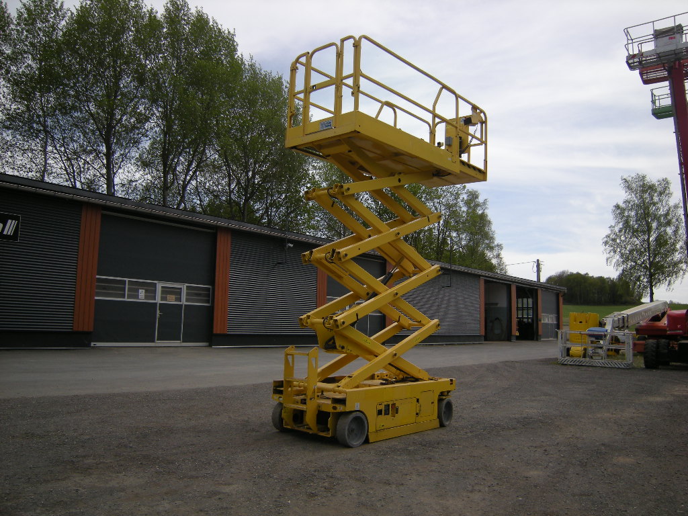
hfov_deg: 63.4
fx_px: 557
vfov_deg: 49.7
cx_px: 344
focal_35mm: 28
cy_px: 258
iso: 64
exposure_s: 1/335
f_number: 5.6
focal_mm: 4.7
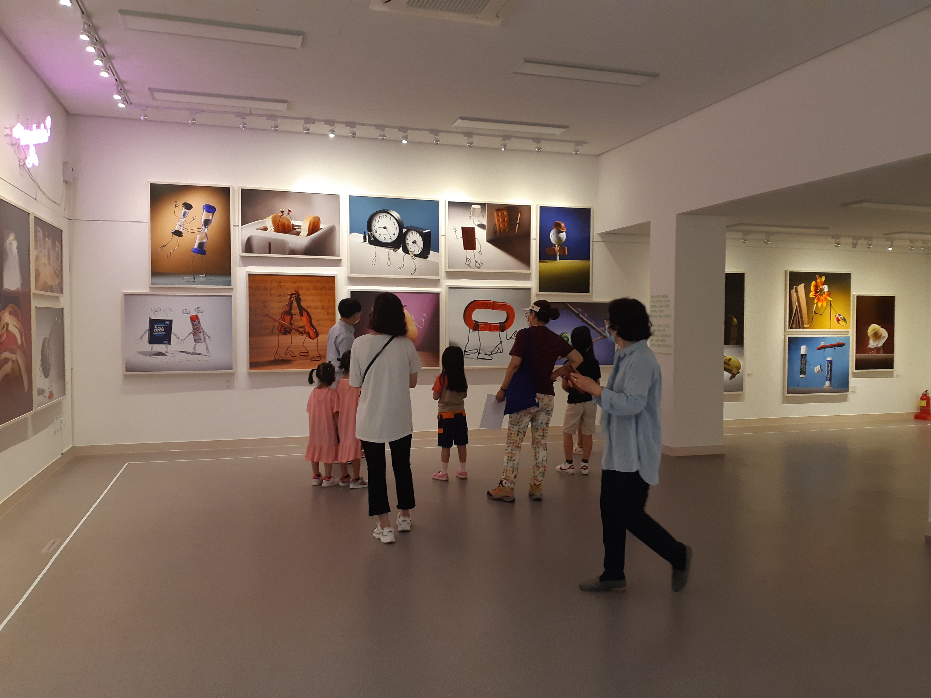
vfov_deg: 53.1
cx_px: 466
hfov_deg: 67.3
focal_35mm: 26
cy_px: 349
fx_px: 699
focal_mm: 3.93
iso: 160
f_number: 1.7
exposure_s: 1/60
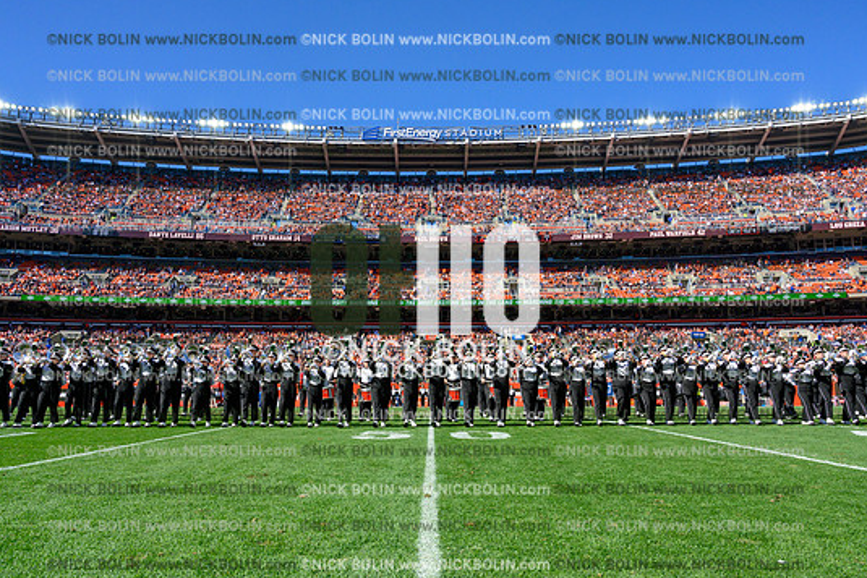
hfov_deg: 69.4
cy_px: 302
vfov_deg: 49.6
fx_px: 626
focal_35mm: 26
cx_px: 425
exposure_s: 1/3200
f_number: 8
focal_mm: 24
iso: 1000
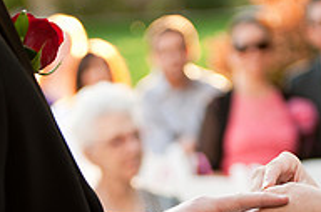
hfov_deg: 9.7
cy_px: 247
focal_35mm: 212
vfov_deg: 6.4
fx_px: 1886
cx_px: 115
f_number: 2.8
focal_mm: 70
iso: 200
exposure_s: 1/200
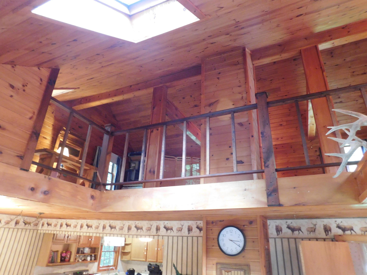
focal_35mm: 23
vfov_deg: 58.9
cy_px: 138
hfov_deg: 73.9
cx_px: 184
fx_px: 244
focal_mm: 4
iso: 400
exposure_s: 1/8
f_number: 3
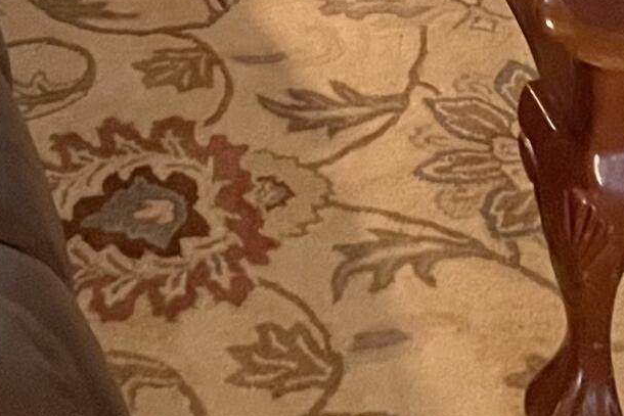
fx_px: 2306
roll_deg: -0.8
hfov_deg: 15.4
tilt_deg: -20.6
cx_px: 242
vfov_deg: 9.5
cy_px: -482
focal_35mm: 133
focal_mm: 4.2
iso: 800
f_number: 1.6
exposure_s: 1/30
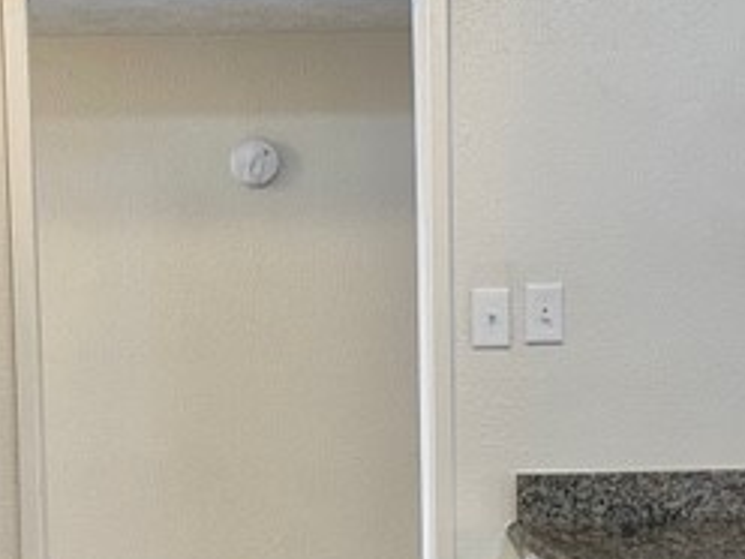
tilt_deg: -4.3
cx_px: 216
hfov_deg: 28.7
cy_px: 364
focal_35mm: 67
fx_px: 1442
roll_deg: +1.1
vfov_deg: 21.9
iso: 80
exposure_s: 1/60
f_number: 1.6
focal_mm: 5.1
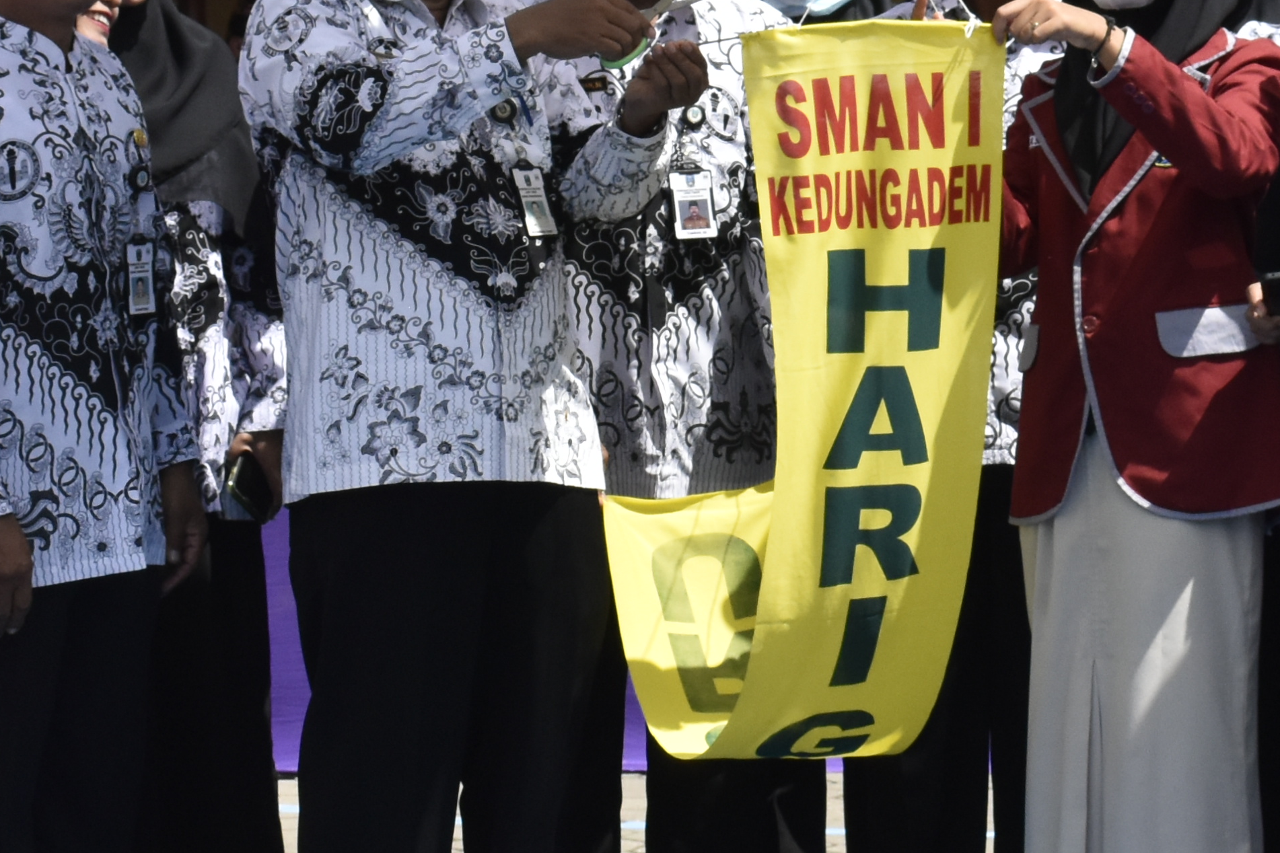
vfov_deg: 8.2
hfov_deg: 12.4
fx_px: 5887
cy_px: -15
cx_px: 752
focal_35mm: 166
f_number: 5
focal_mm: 35
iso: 800
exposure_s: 1/4000
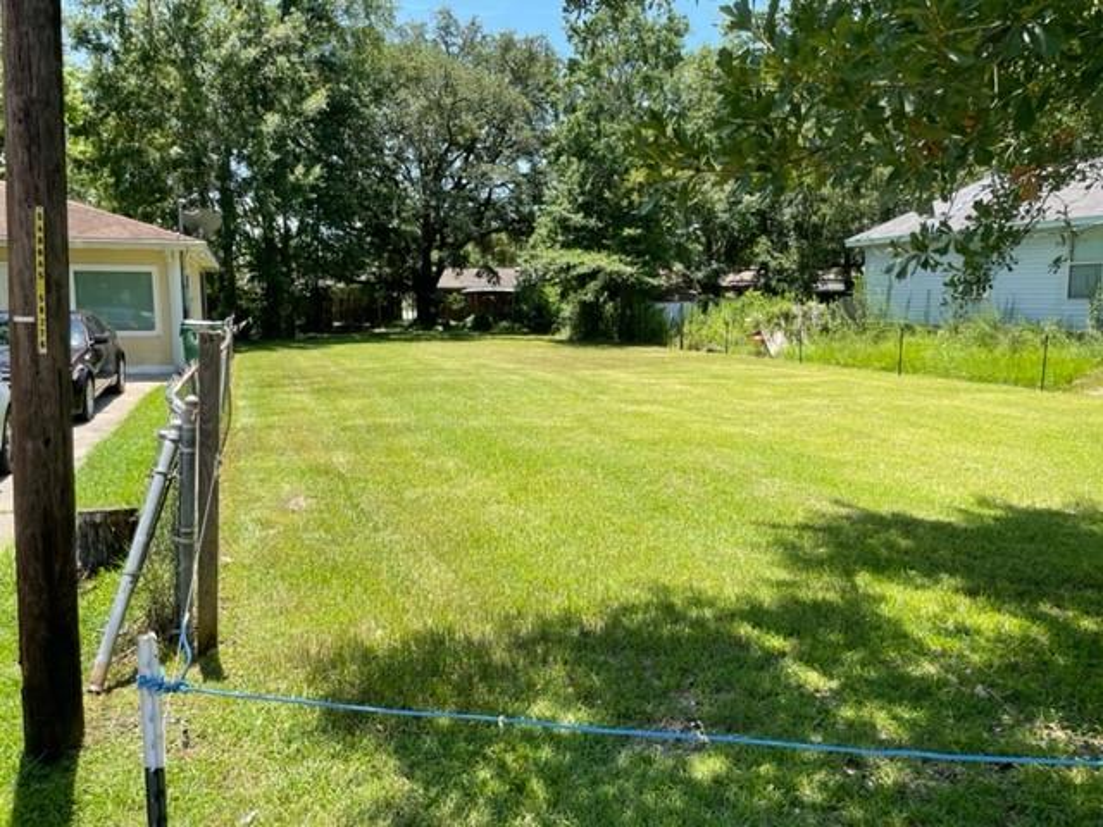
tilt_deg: -7.6
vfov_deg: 53.1
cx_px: 552
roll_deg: +0.4
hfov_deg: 67.3
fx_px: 828
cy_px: 414
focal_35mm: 26
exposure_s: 1/1383
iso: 32
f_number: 1.6
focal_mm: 4.2
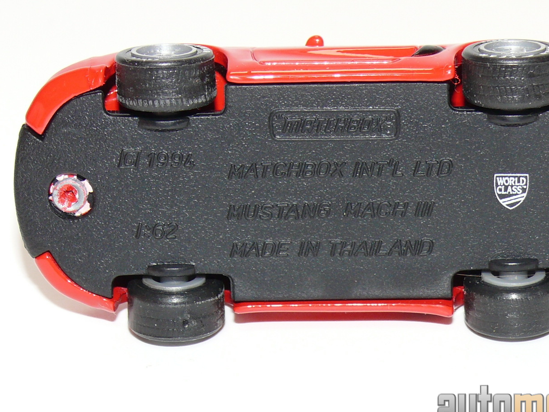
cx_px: 334
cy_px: 175
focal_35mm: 135
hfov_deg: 14.6
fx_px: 2141
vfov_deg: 11.0
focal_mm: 13.6
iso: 100
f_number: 4
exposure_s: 1/30
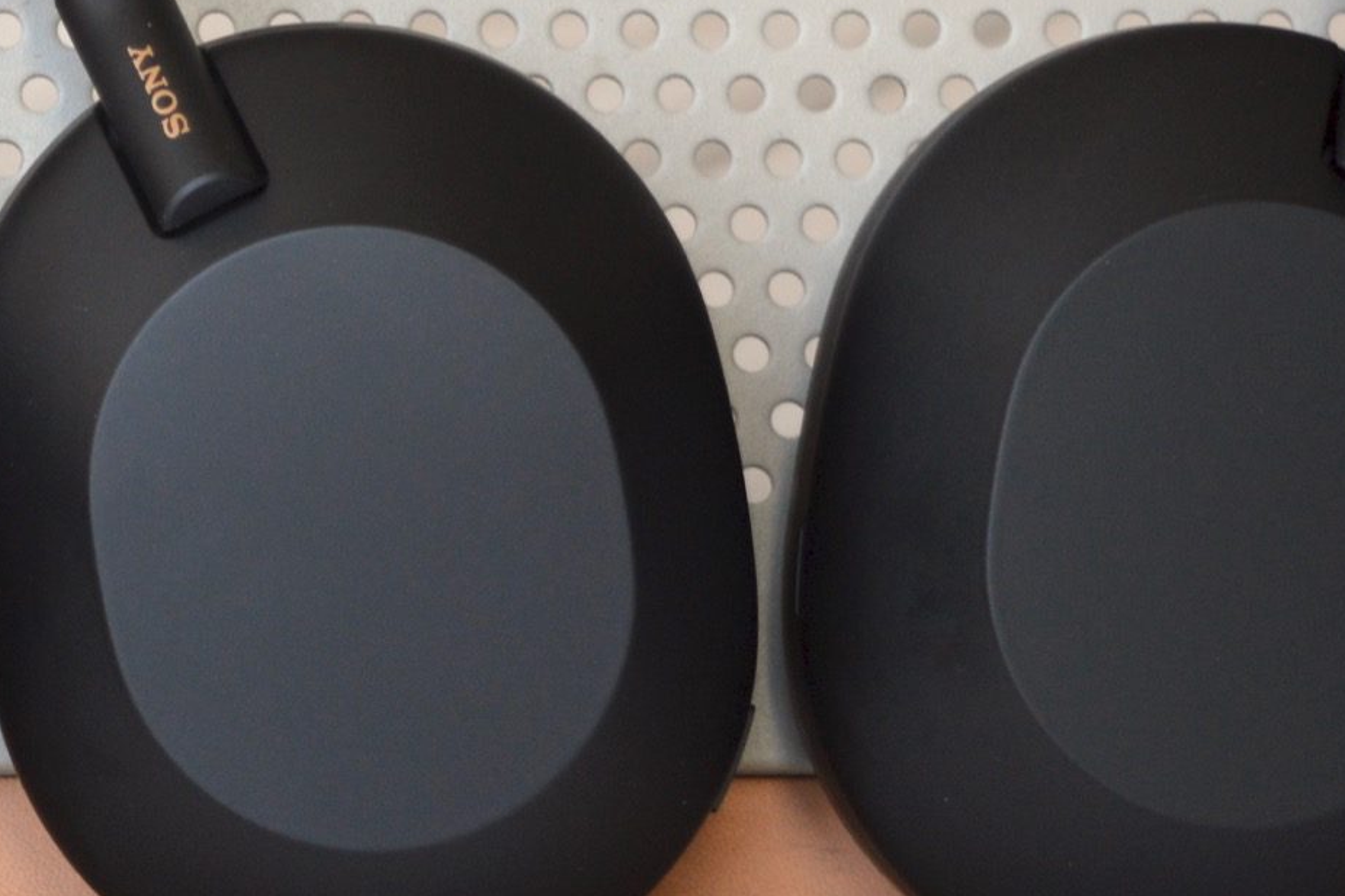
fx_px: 6051
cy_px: 110
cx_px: -147
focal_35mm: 162
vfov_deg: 8.4
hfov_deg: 12.5
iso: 400
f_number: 5
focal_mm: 40
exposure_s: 1/60
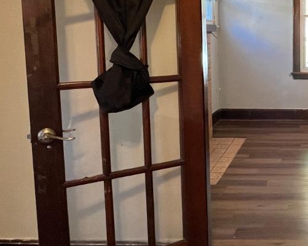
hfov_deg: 41.9
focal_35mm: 38
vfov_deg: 38.3
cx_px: 304
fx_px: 346
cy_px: 65
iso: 320
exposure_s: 1/60
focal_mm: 1.57
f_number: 1.8
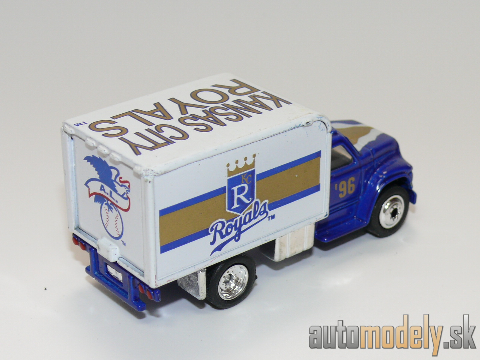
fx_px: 1206
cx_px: 240
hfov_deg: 22.5
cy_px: 180
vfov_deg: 17.0
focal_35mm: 87
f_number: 4
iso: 100
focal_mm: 12.3
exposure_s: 1/30
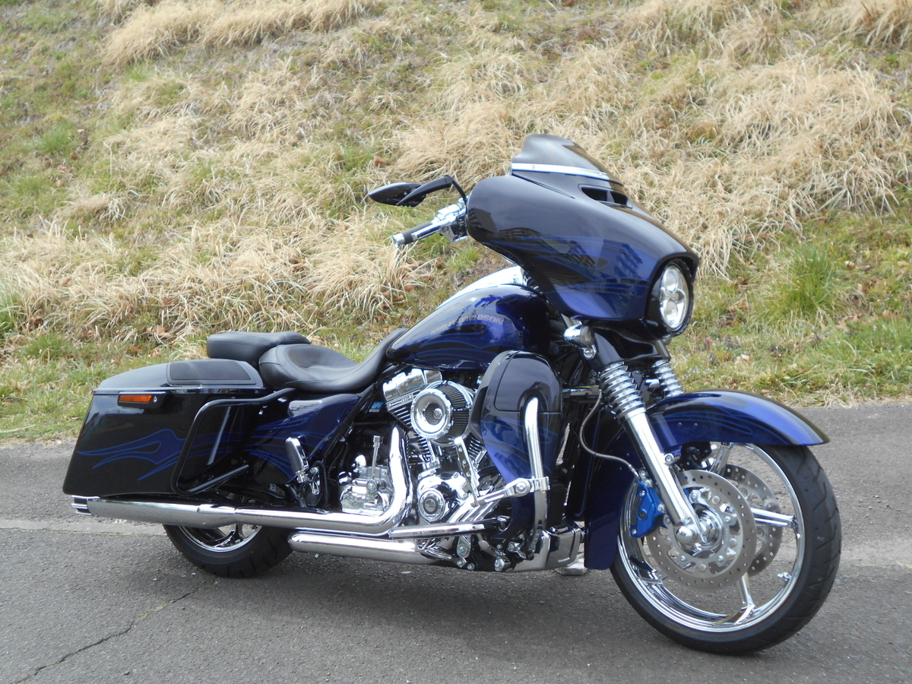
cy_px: 342
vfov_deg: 32.9
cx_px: 456
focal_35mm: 44
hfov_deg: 42.9
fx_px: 1159
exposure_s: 1/250
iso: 80
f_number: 4.2
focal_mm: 7.7
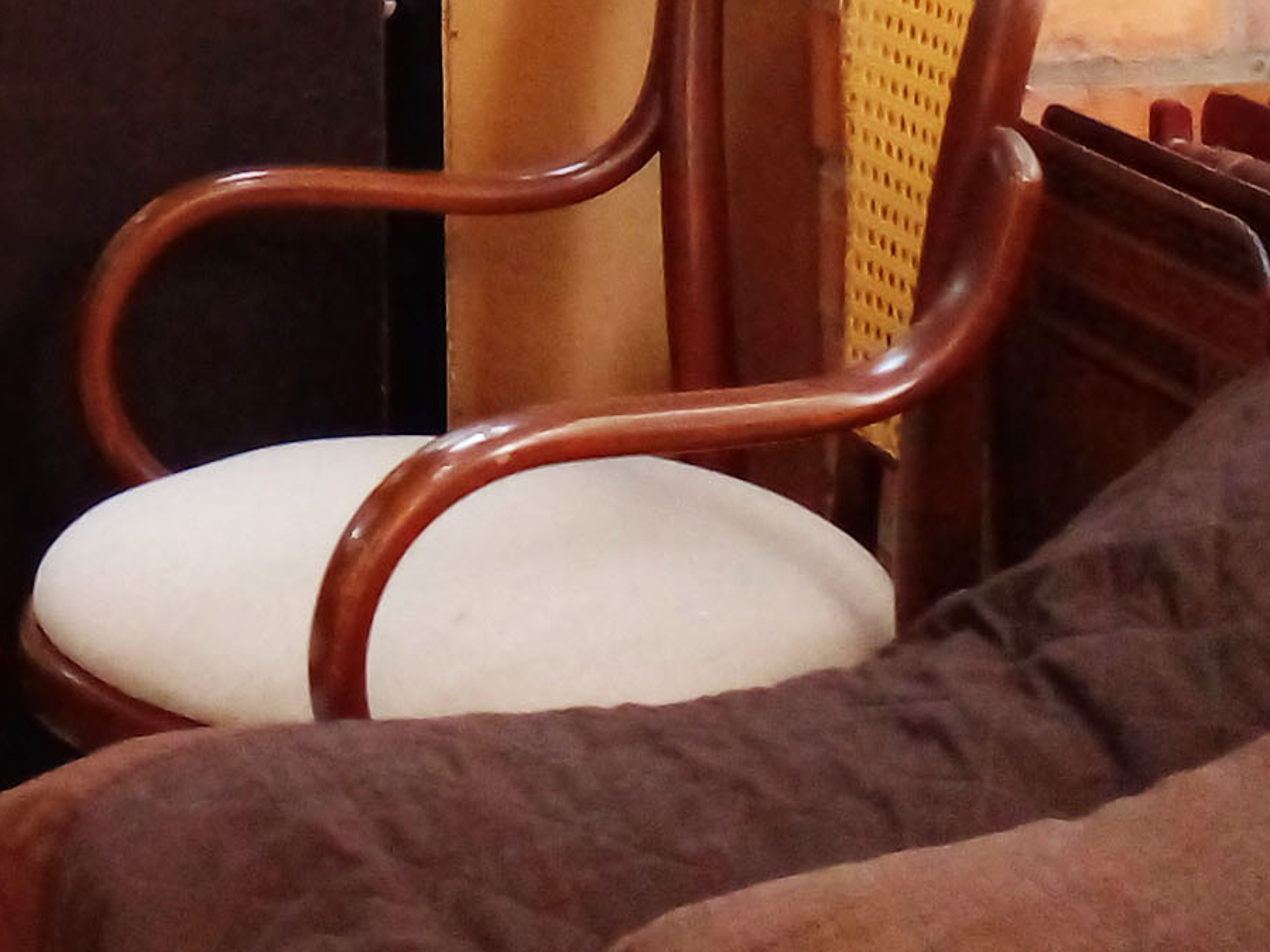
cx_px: -500
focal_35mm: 123
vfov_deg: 11.4
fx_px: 4512
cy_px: -634
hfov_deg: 15.1
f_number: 1.9
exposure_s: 1/40
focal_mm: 3.6
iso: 200
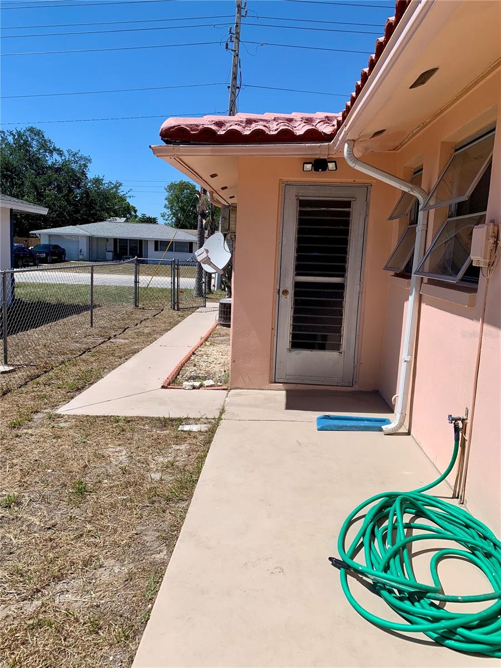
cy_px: 334
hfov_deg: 53.1
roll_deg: -4.0
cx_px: 250
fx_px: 502
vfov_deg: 67.3
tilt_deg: -11.1
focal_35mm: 26
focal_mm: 4.25
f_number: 1.8
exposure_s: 1/3521
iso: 25
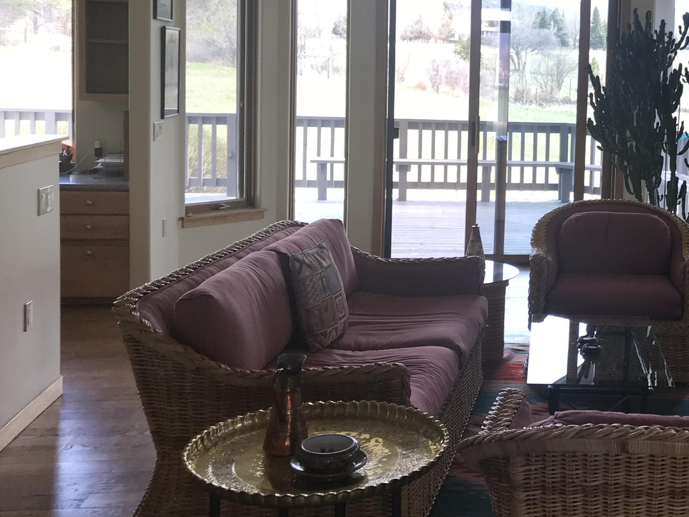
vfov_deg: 27.9
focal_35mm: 52
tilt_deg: -5.4
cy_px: 173
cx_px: 612
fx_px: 1035
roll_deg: -1.9
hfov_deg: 34.8
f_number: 1.8
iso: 25
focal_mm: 3.99
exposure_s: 1/120
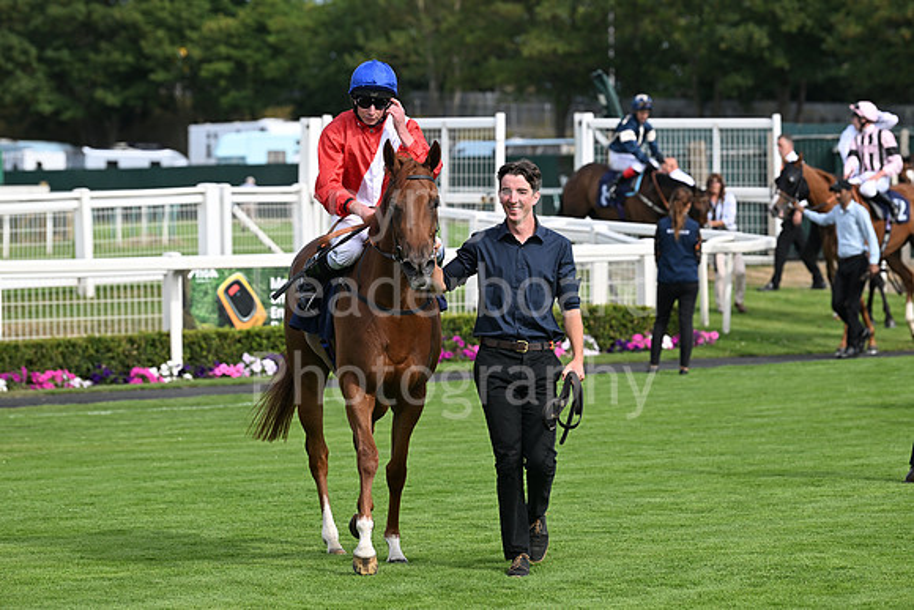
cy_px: 305
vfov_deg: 7.9
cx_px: 457
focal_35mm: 175
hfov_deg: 11.7
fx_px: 4444
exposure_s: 1/1600
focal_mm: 175
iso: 400
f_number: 5.6
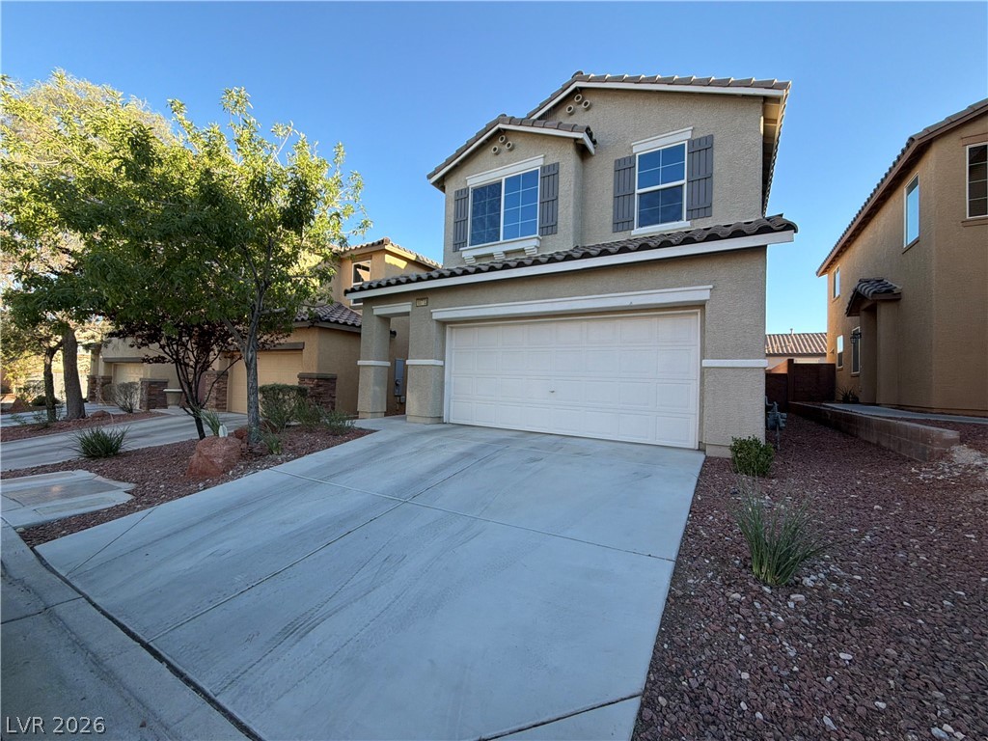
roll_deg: -1.5
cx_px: 494
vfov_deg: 85.7
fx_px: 400
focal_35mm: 14
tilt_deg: +0.7
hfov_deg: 102.1
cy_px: 370
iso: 50
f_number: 2.2
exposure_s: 1/304
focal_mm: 2.22
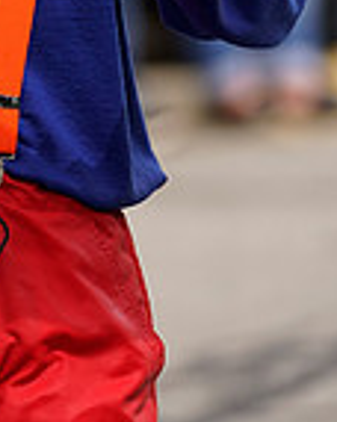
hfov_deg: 2.6
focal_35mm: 587
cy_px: -106
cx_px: -67
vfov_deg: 3.3
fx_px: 7334
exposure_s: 1/400
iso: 125
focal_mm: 154
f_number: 2.8
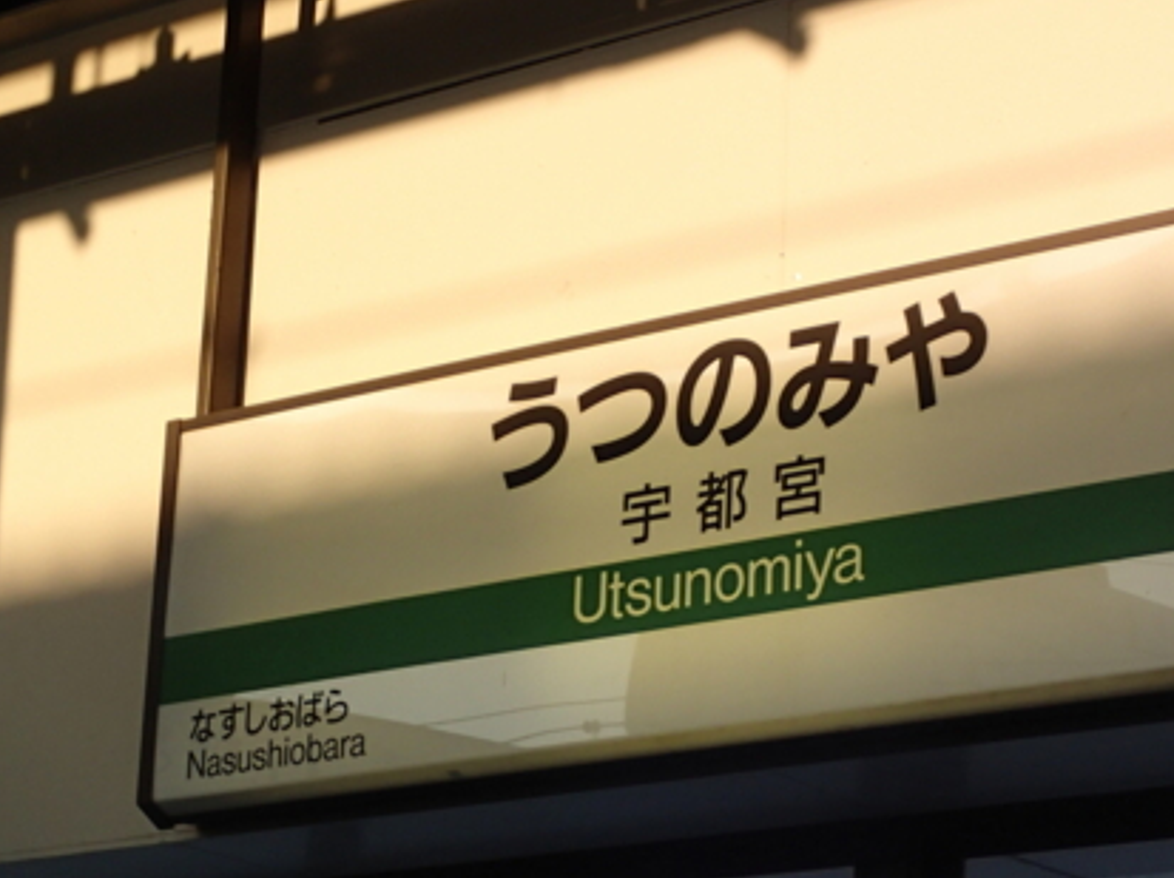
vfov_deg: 15.4
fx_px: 3219
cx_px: 705
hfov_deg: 20.6
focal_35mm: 95
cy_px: 796
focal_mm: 8.99
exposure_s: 1/200
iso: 100
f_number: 4.5
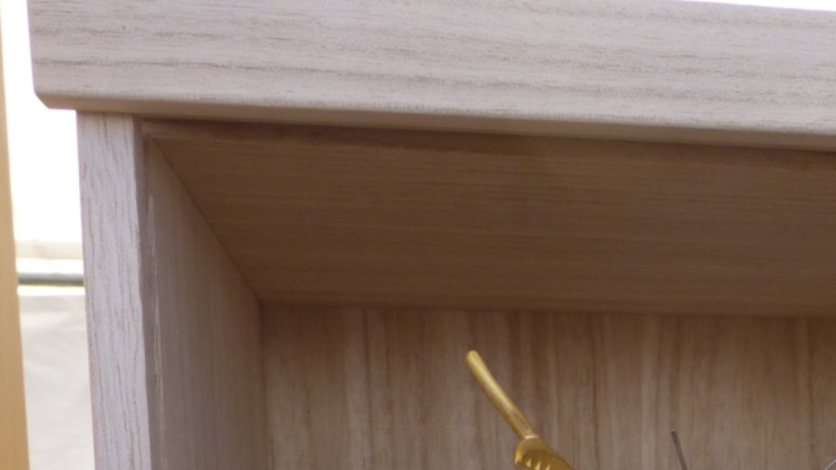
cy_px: 760
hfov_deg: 30.0
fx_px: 1463
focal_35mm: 66
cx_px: 803
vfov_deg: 16.3
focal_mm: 4.3
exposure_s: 1/200
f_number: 4
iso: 100
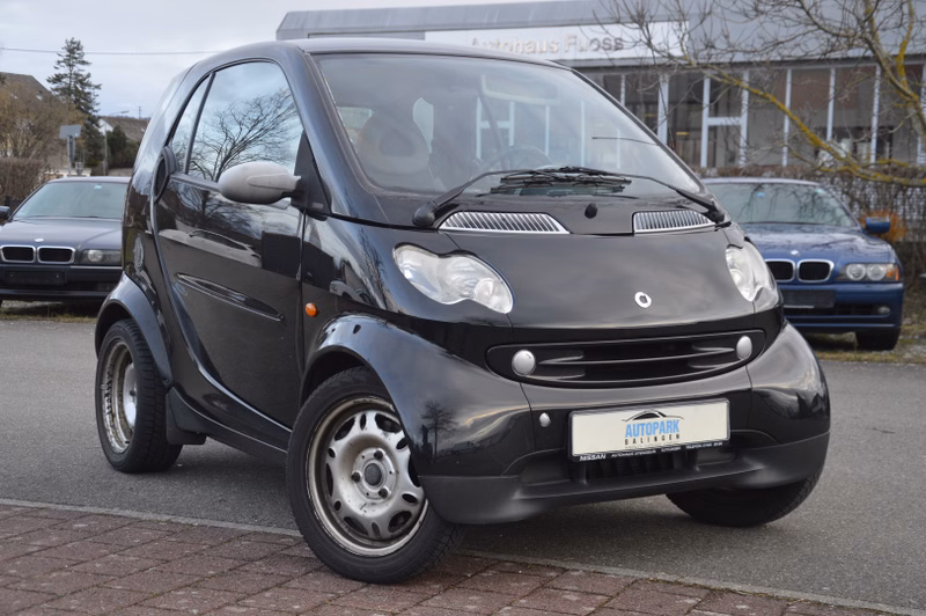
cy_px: 308
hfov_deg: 37.9
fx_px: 1349
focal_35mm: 52
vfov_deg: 25.7
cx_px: 463
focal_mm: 35
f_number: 4.5
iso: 400
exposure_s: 1/25
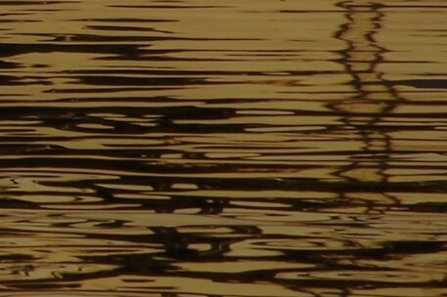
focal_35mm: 1104
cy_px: 236
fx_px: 13698
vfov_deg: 1.2
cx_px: -485
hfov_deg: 1.9
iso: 100
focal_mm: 140
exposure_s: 1/640
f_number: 5.6
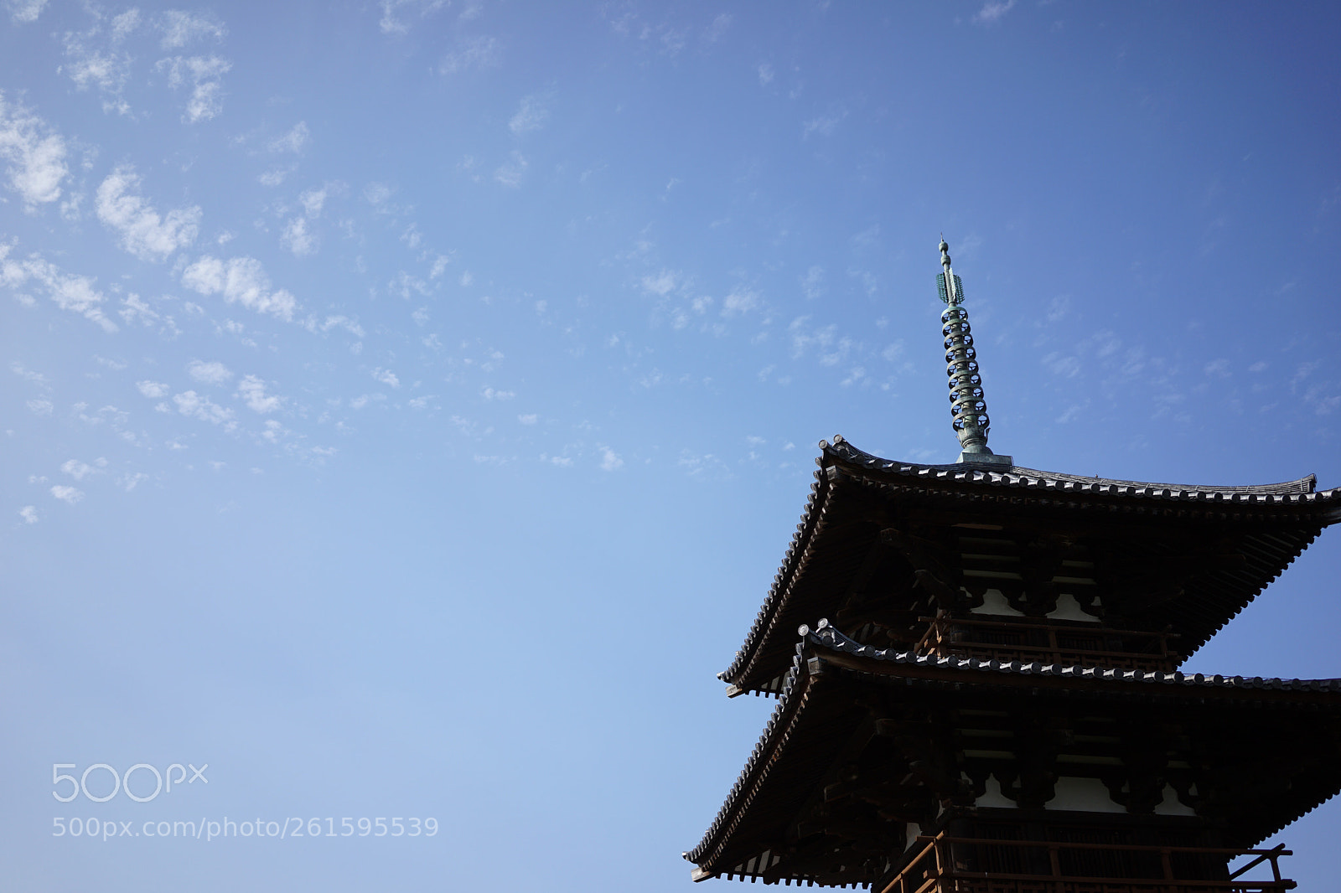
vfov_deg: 37.8
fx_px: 1303
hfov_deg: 54.4
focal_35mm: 35
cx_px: 670
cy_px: 446
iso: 100
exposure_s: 1/2000
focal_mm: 35
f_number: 2.8
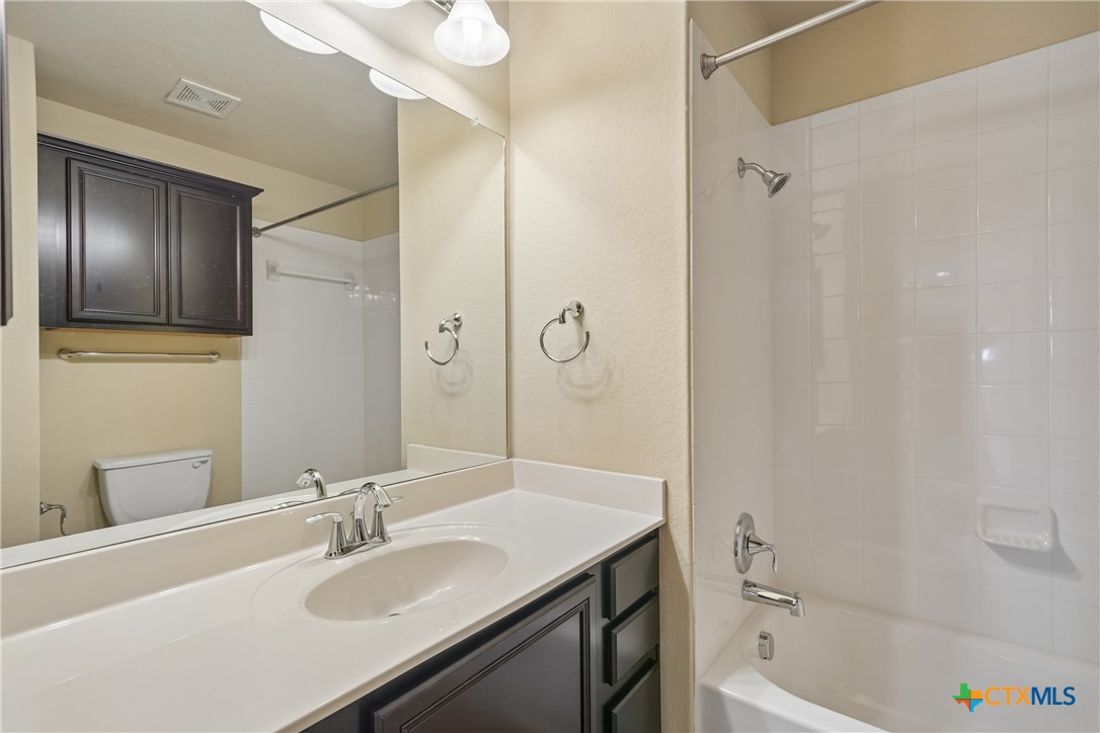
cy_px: 366
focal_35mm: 16
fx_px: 489
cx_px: 550
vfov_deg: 73.7
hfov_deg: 96.7
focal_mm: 16
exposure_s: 1/20
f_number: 8
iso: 800
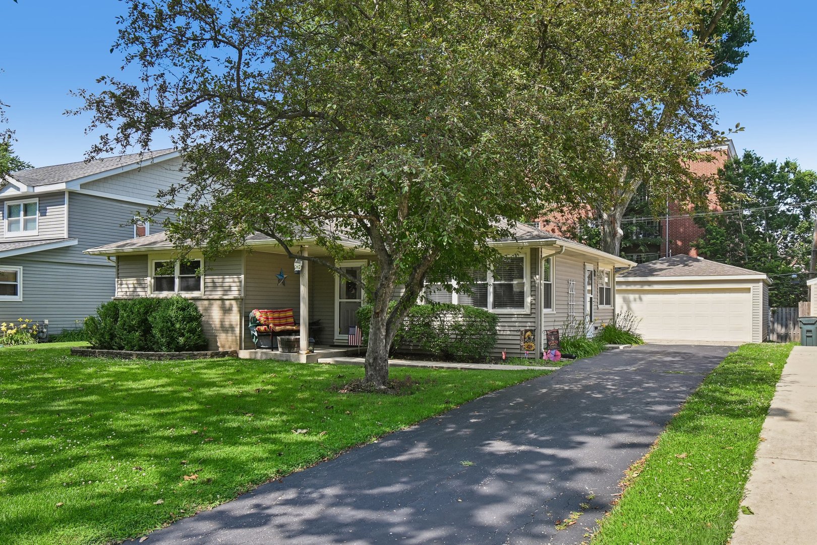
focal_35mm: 30
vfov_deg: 43.6
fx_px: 681
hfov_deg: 61.9
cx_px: 408
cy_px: 272
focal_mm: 20
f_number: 8
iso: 100
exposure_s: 1/80
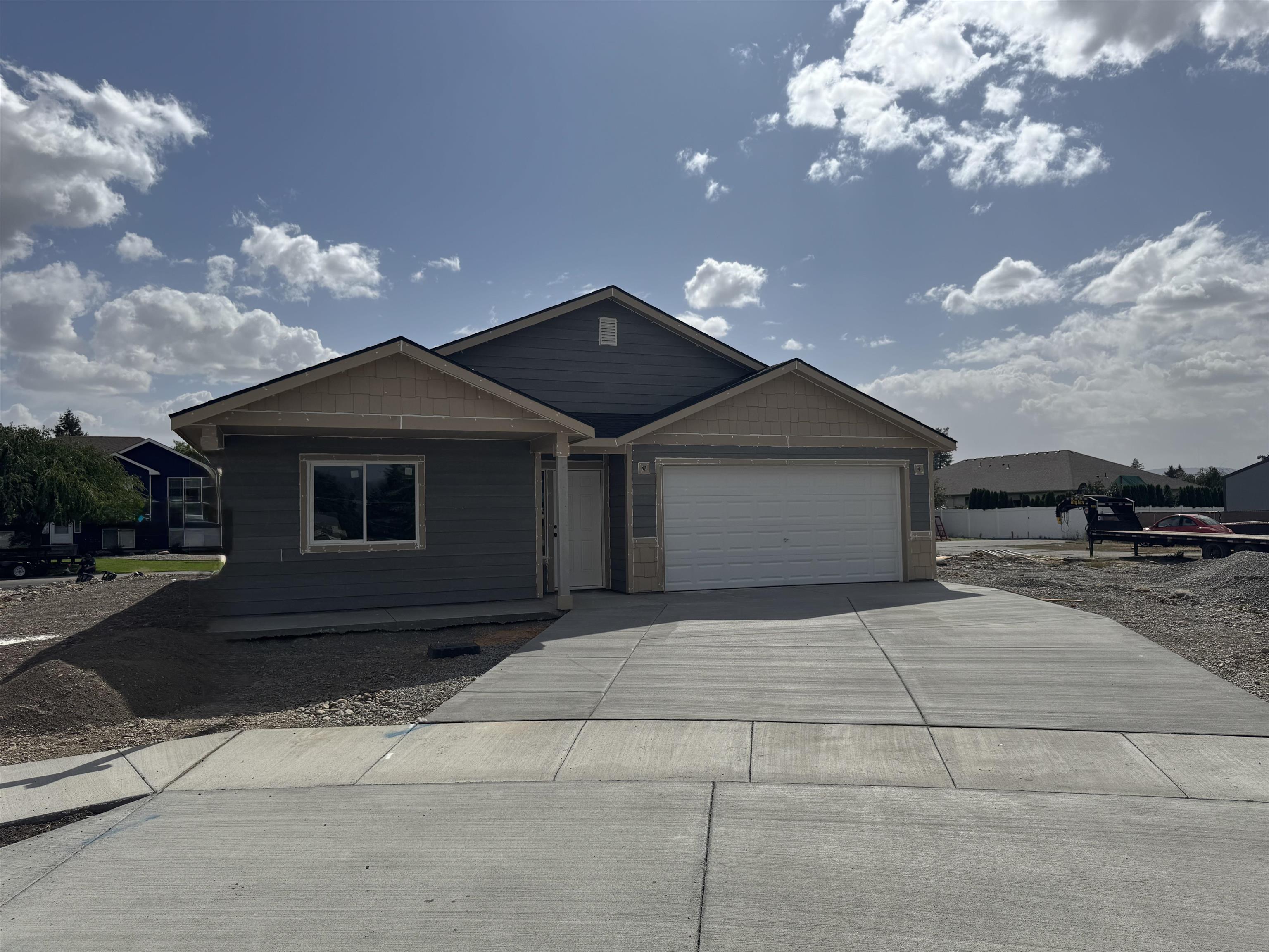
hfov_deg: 71.6
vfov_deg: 56.8
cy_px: 476
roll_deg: +1.6
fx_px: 880
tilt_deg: +1.2
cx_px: 634
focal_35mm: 24
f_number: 1.78
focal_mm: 6.76
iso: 80
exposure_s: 1/10417
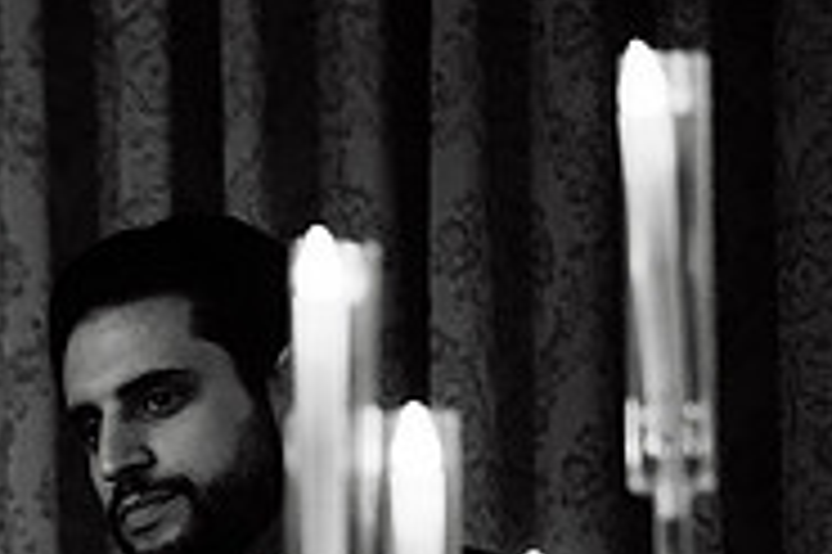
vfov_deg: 2.2
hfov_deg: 3.3
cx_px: -193
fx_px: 14477
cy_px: 736
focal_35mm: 627
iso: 2000
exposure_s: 1/200
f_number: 2.8
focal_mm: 200
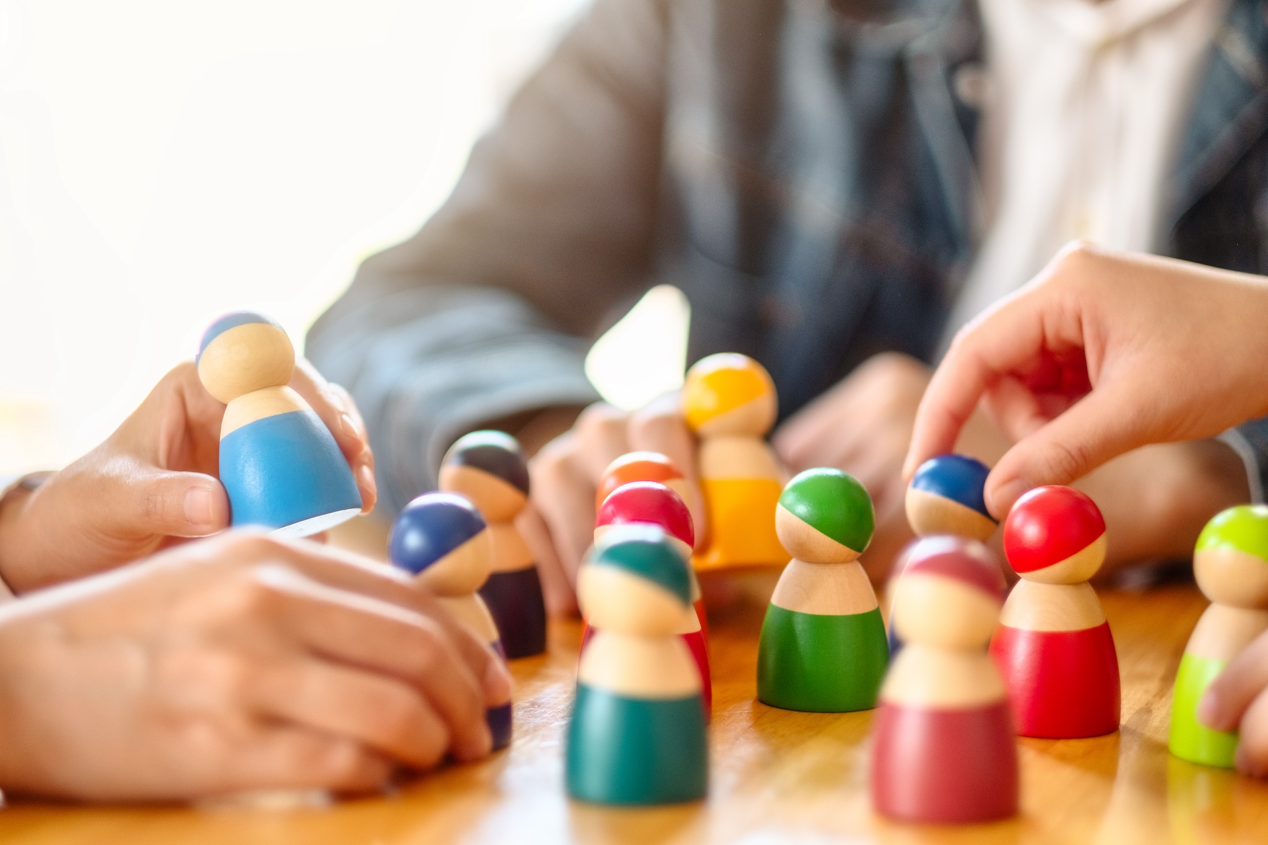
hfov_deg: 24.2
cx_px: 634
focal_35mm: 84
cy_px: 422
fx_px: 2958
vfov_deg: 16.3
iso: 200
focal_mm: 56
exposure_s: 1/100
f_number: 1.2
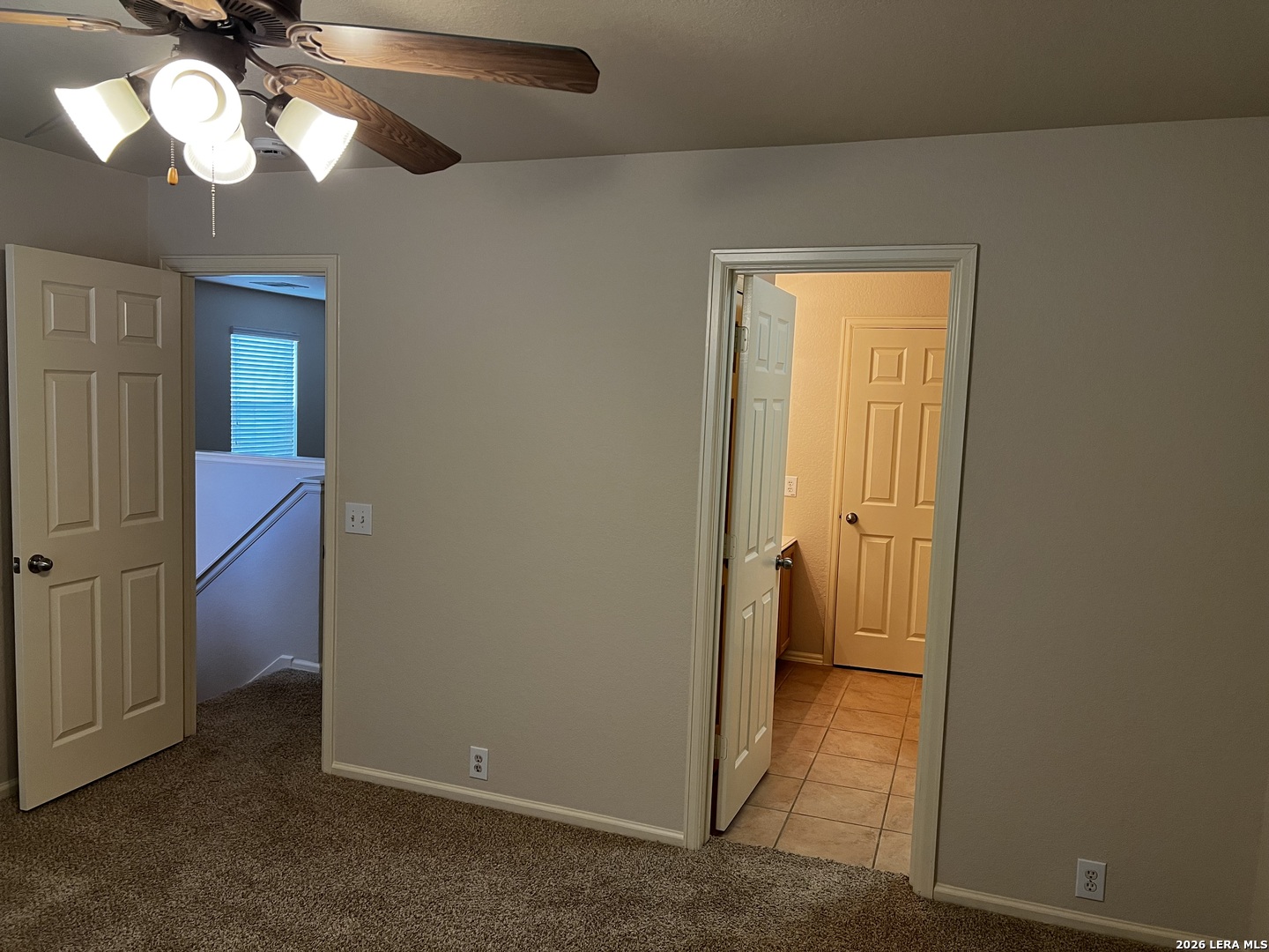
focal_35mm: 26
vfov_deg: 53.1
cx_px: 634
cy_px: 476
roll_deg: -1.7
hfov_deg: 67.3
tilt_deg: -5.5
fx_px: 953
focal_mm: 5.7
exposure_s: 1/60
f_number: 1.5
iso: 100
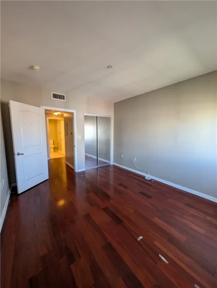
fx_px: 100
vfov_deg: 110.4
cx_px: 108
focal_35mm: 12
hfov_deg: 94.7
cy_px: 144
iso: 56
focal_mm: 2.02
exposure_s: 1/26.4
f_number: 1.7
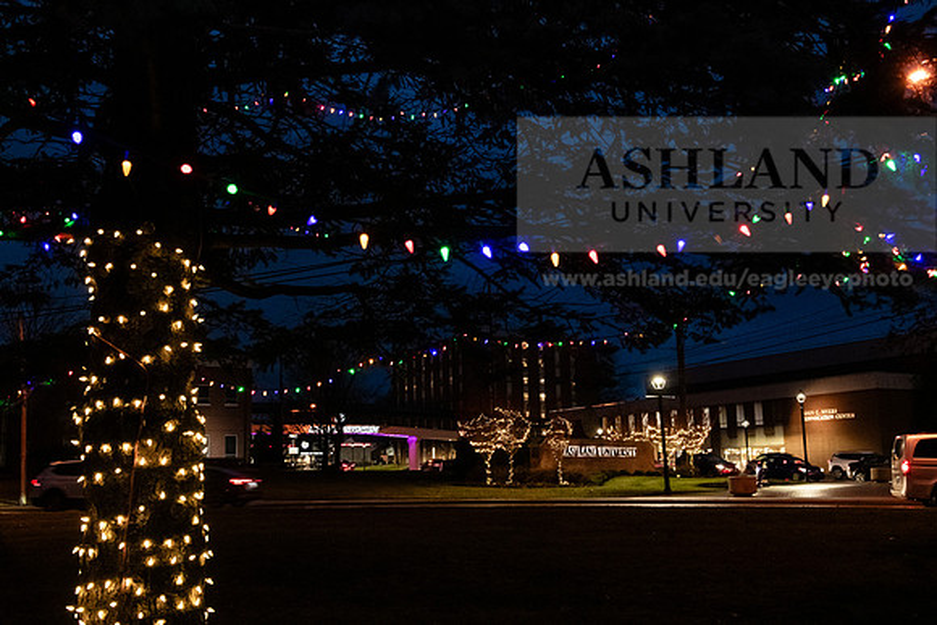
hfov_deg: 50.7
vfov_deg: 35.1
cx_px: 468
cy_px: 312
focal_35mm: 38
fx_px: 989
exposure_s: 1/30
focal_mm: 38
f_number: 8
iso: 4000
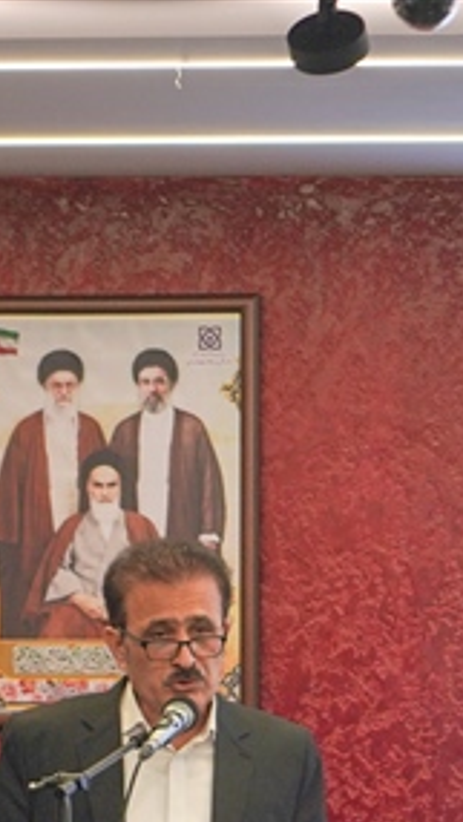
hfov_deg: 3.5
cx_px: 753
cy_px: 859
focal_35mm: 346
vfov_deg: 6.2
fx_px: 7547
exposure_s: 1/160
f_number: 4
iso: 500
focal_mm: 105
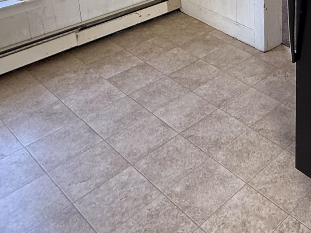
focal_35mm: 45
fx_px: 404
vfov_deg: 27.5
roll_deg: -1.3
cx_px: 338
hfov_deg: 36.1
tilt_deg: -10.5
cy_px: -60
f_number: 2.2
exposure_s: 1/99
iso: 250
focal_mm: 2.22
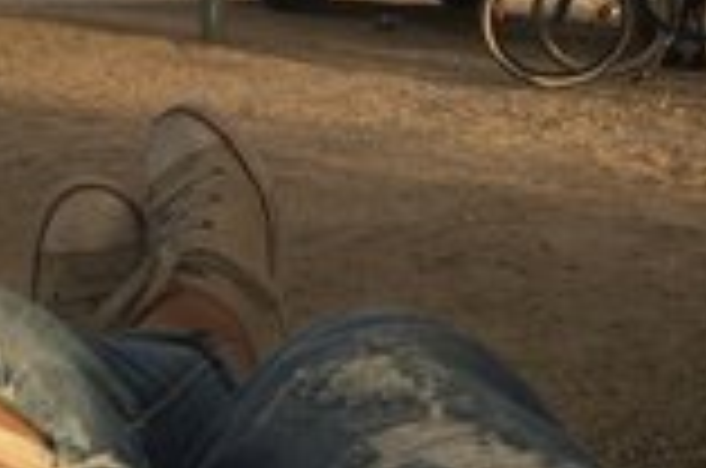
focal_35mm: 77
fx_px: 1507
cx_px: 265
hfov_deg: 26.3
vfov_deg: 17.6
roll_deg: -1.9
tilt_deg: -11.0
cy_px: 148
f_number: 2.2
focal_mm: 4.15
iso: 32
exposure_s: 1/366
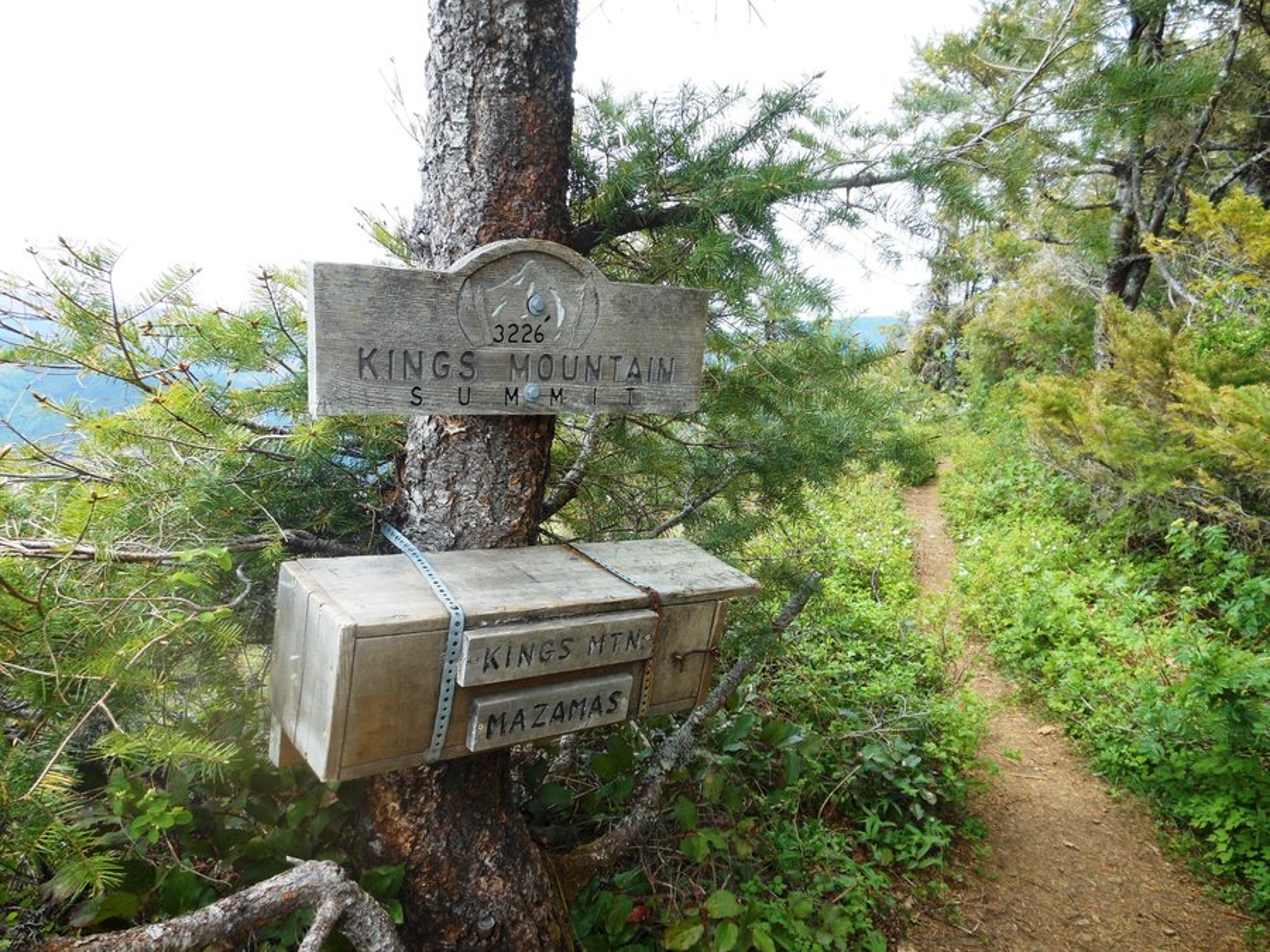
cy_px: 476
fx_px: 917
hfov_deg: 69.4
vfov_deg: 54.9
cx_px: 635
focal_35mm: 25
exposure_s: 1/250
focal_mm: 4.5
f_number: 3.2
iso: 80
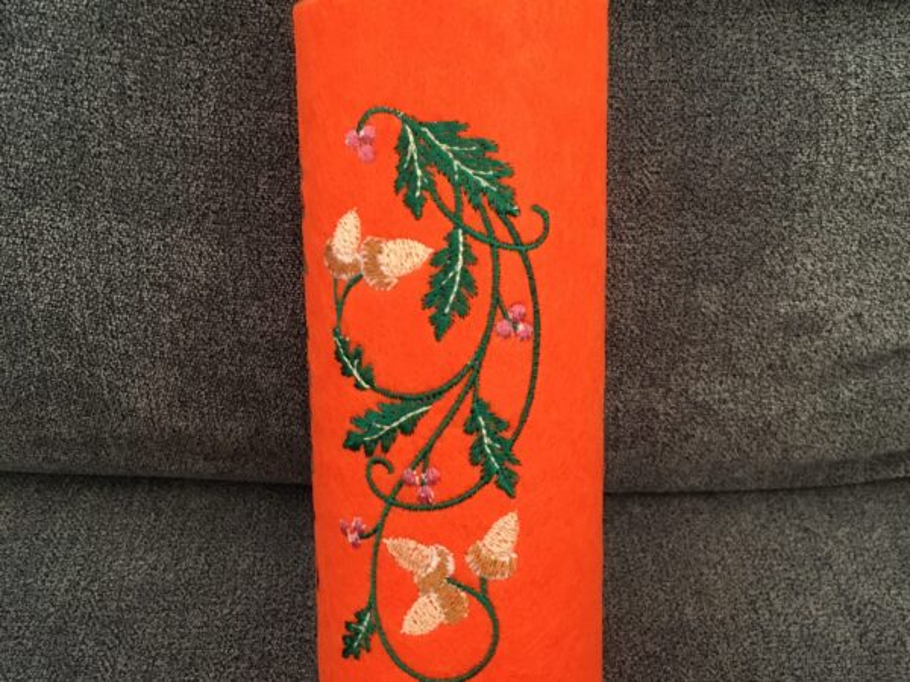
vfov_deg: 48.2
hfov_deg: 61.7
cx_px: 455
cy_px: 341
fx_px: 762
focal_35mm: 29
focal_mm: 4.15
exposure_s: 1/25
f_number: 2.2
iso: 200
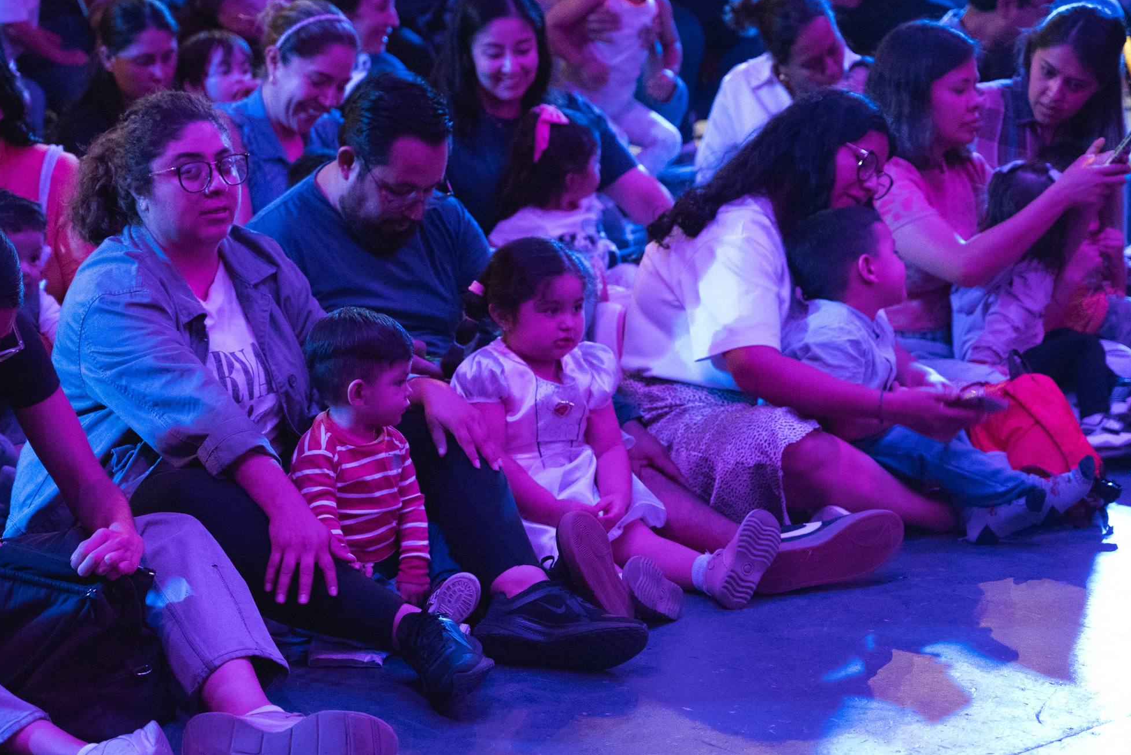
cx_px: 486
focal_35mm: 104
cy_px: 298
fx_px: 3269
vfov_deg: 13.2
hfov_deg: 19.6
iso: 16000
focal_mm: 75
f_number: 3.5
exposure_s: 1/60
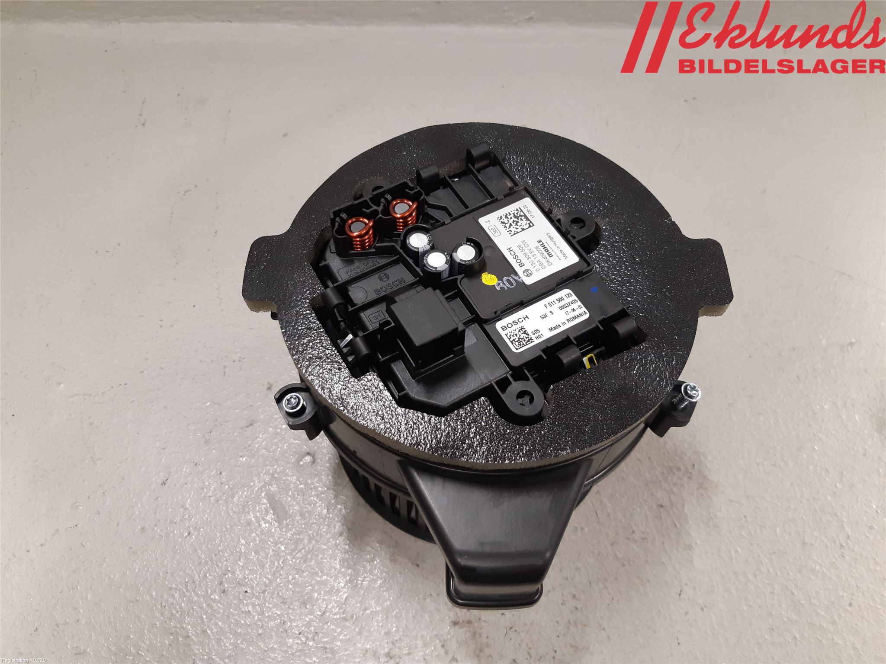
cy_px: 332
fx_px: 665
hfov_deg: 67.3
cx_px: 443
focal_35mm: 26
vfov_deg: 53.1
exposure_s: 1/50
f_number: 1.7
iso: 160
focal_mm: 3.93
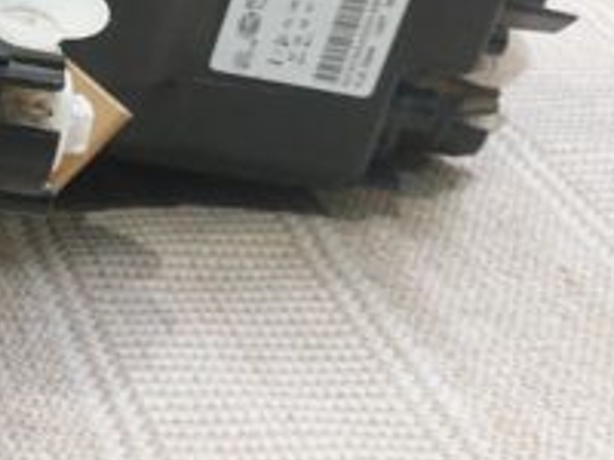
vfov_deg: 15.1
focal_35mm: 96
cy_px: -18
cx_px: -445
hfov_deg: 17.2
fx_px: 1703
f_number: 1.8
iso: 400
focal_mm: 5.23
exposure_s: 1/33
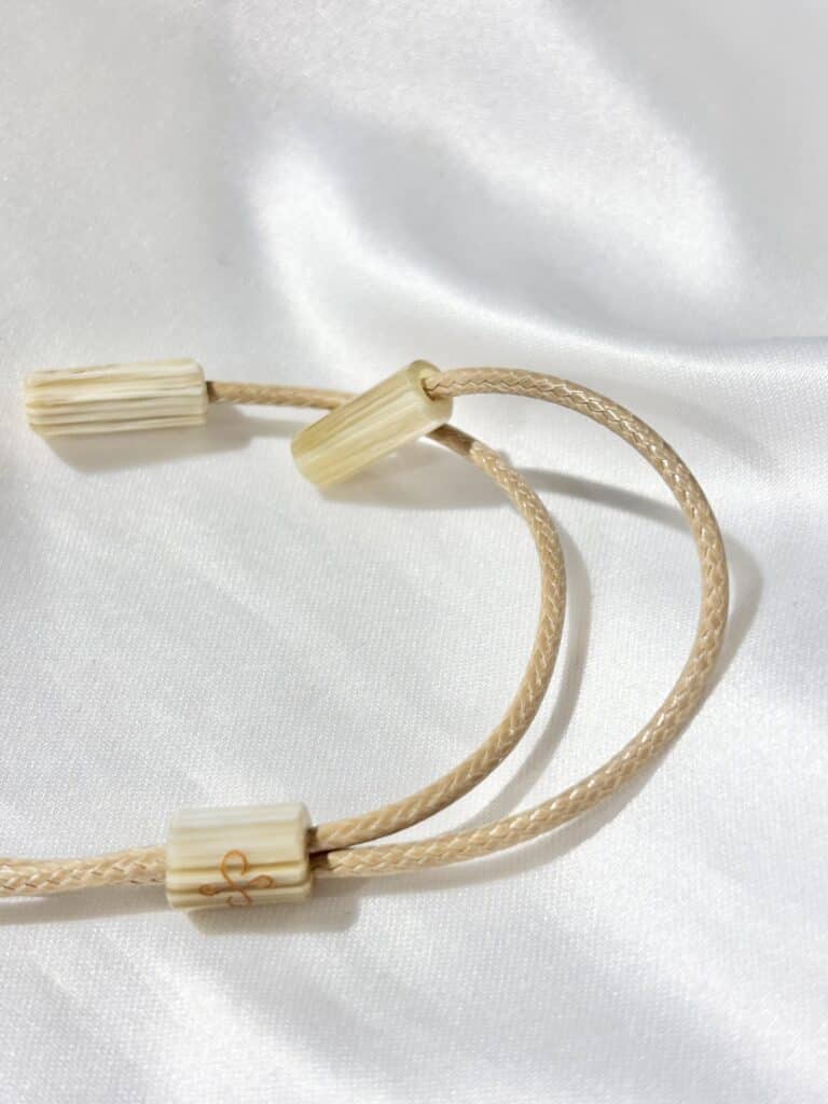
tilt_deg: -44.1
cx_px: 414
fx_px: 1658
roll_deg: +4.0
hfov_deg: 28.0
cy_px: 552
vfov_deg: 36.8
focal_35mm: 52
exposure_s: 1/343
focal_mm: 5.96
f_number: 1.6
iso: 32
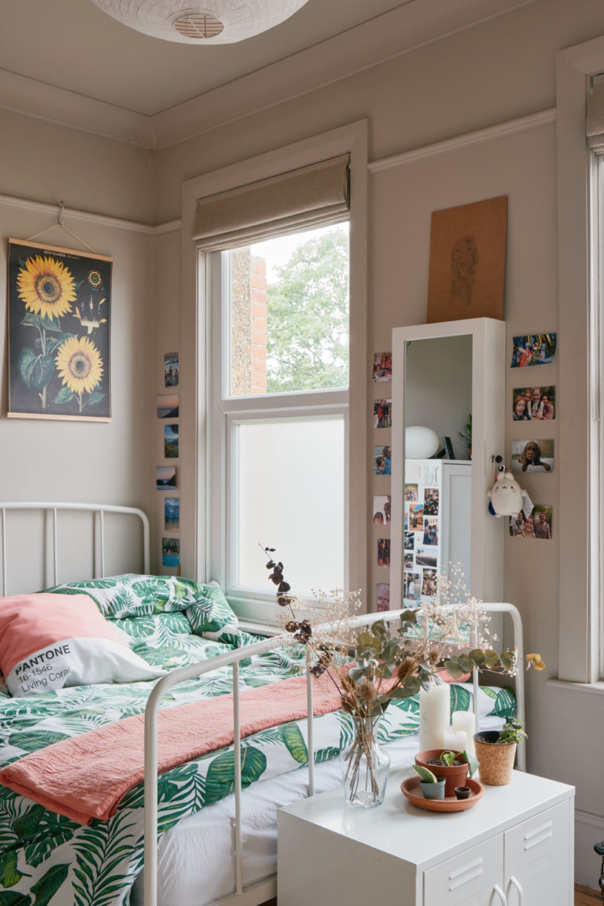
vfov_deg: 54.4
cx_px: 302
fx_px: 881
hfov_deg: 37.9
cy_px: 453
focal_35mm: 35
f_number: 11
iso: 160
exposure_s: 1/4
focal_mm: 23.4
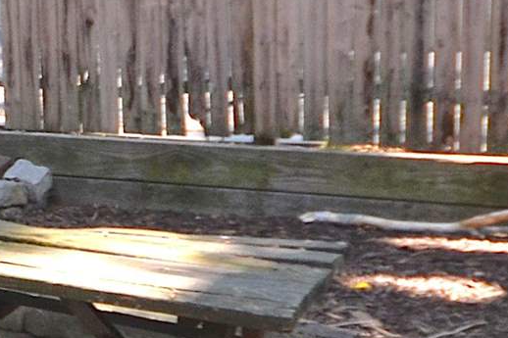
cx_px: -356
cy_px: 98
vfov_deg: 15.3
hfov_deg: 18.7
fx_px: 1255
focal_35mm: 89
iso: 400
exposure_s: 1/160
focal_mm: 10
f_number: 5.6
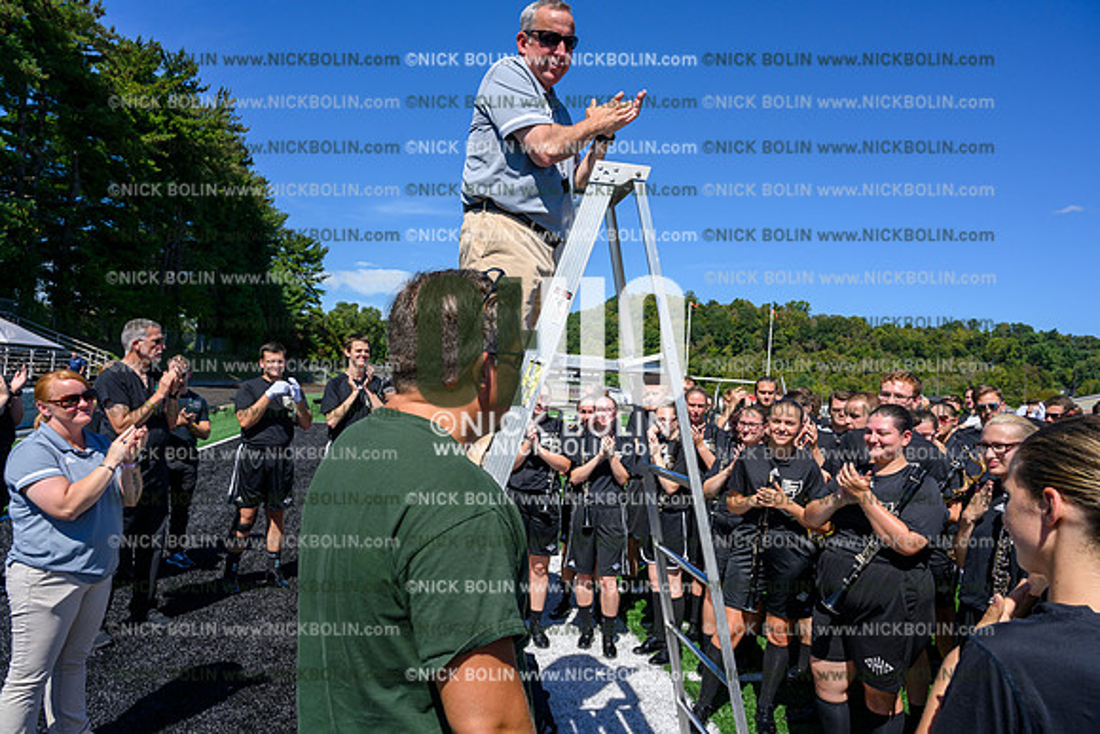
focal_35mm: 24
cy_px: 367
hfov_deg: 73.7
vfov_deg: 53.2
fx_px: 733
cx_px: 550
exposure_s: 1/640
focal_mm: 24
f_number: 8
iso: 160
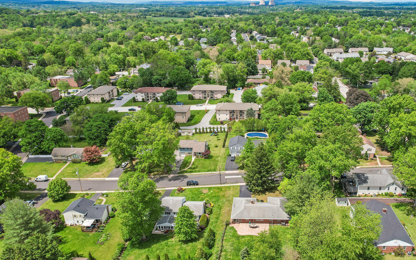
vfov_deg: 43.1
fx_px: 329
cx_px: 255
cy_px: 146
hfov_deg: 63.9
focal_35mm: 29
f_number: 2.8
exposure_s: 1/2000
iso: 100
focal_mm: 8.4
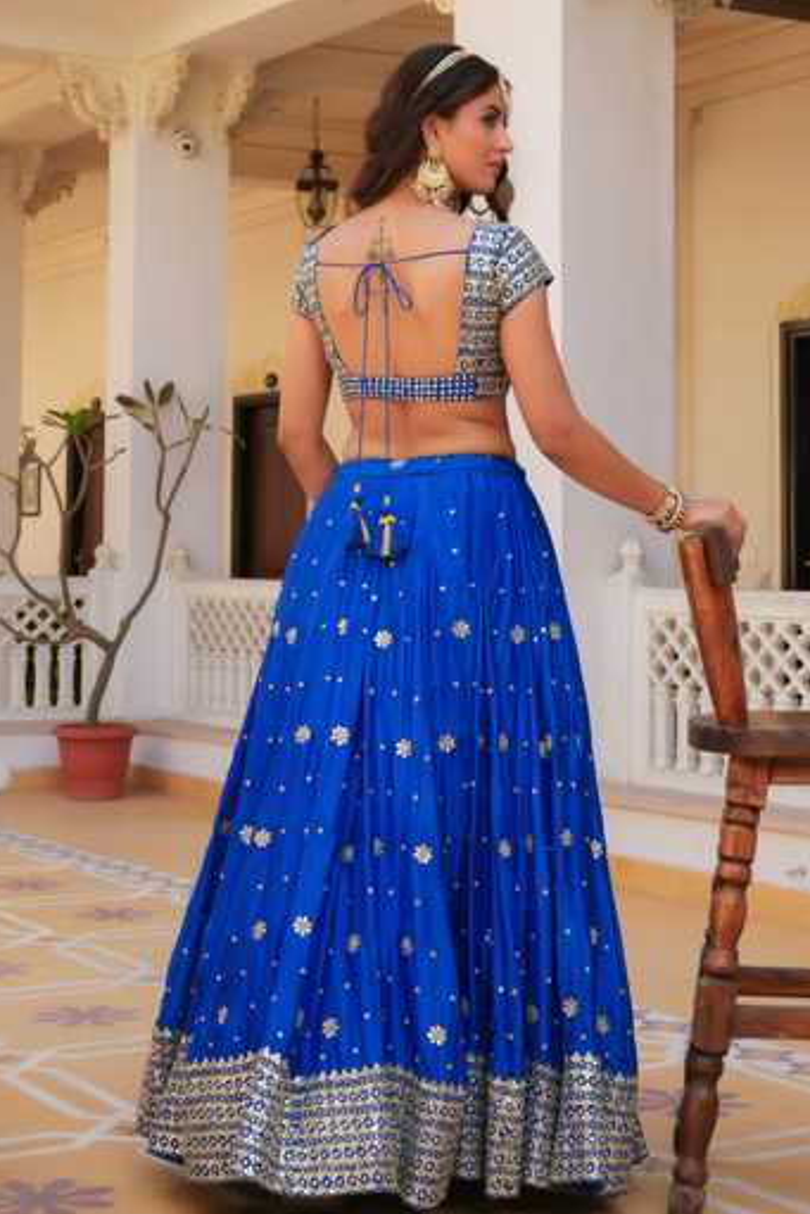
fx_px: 1248
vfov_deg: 51.9
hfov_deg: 36.0
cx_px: 397
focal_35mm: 37
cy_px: 621
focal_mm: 36
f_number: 6.3
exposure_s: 1/160
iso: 100
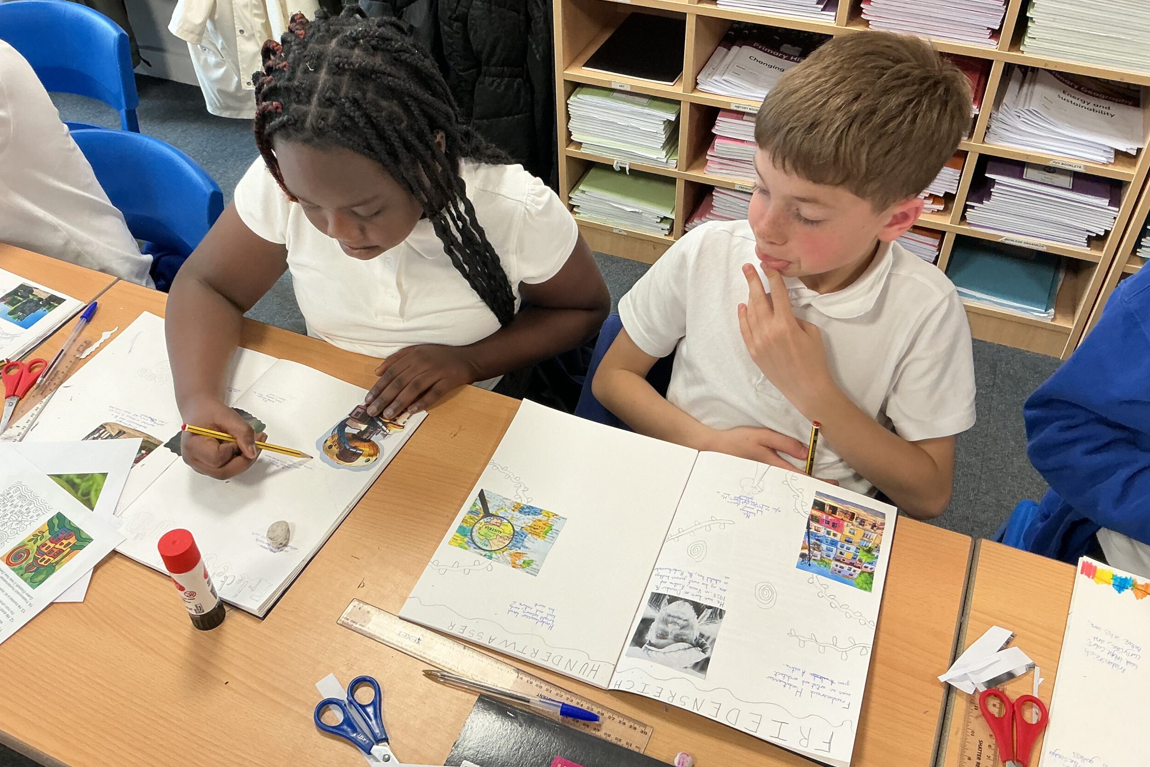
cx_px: 564
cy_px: 357
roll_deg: +1.8
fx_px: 990
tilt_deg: -42.5
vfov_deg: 42.3
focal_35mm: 31
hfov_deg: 60.3
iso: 80
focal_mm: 3
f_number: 1.8
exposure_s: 1/60
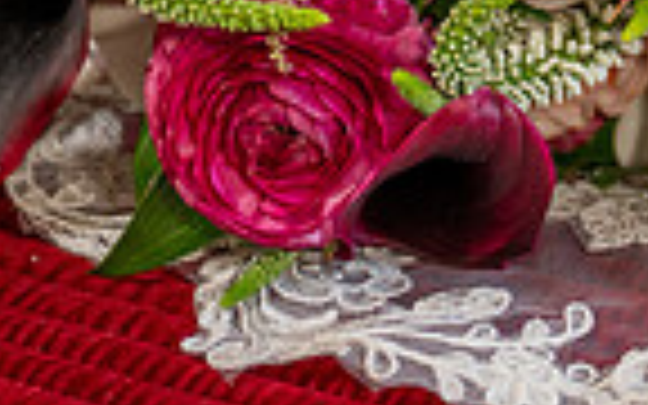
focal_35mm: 246
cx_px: 1008
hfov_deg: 8.3
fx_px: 4344
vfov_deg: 5.2
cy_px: -367
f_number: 2.8
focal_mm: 60
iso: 640
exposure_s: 1/200
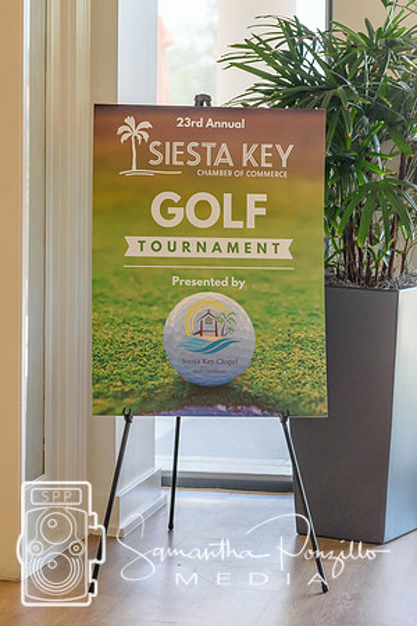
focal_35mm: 108
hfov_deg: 12.7
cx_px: 208
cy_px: 313
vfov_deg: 18.9
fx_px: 1876
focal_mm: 72
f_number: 4.8
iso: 800
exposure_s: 1/200
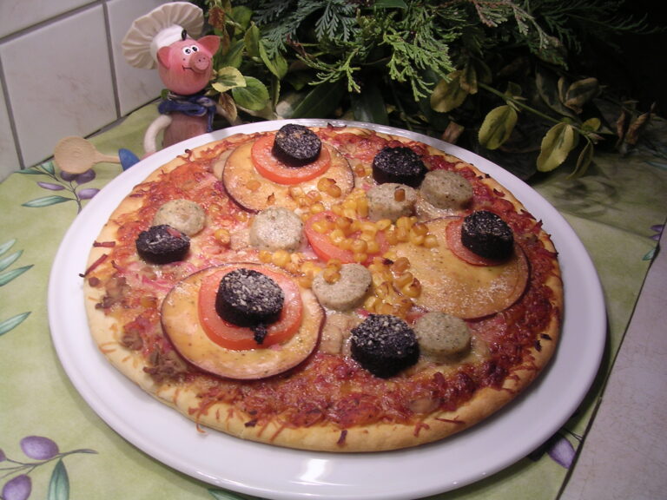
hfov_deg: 49.0
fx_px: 732
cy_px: 250
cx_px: 334
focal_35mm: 38
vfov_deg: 37.7
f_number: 2.8
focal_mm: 5.8
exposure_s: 1/33.3
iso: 100
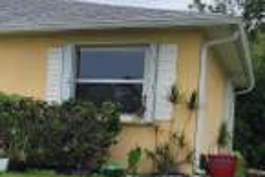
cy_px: 124
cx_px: -64
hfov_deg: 23.2
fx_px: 582
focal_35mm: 79
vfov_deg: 17.3
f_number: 1.8
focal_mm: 6.4
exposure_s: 1/662
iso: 12
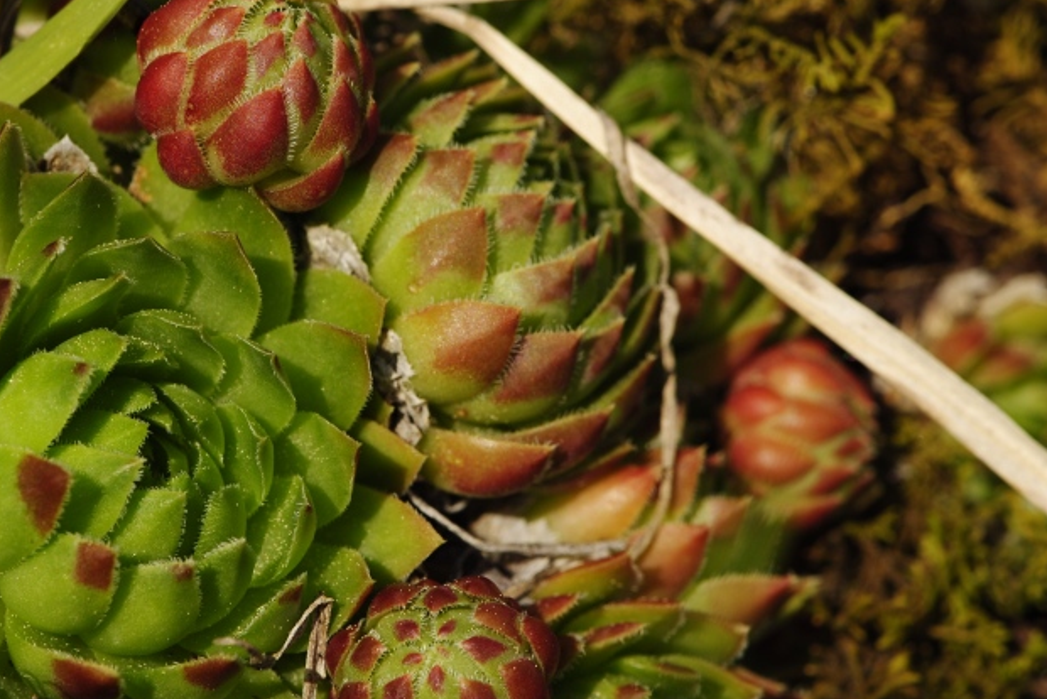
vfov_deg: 8.3
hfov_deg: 12.5
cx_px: 400
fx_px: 4790
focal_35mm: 165
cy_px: 360
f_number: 9
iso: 100
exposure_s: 1/250
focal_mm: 85
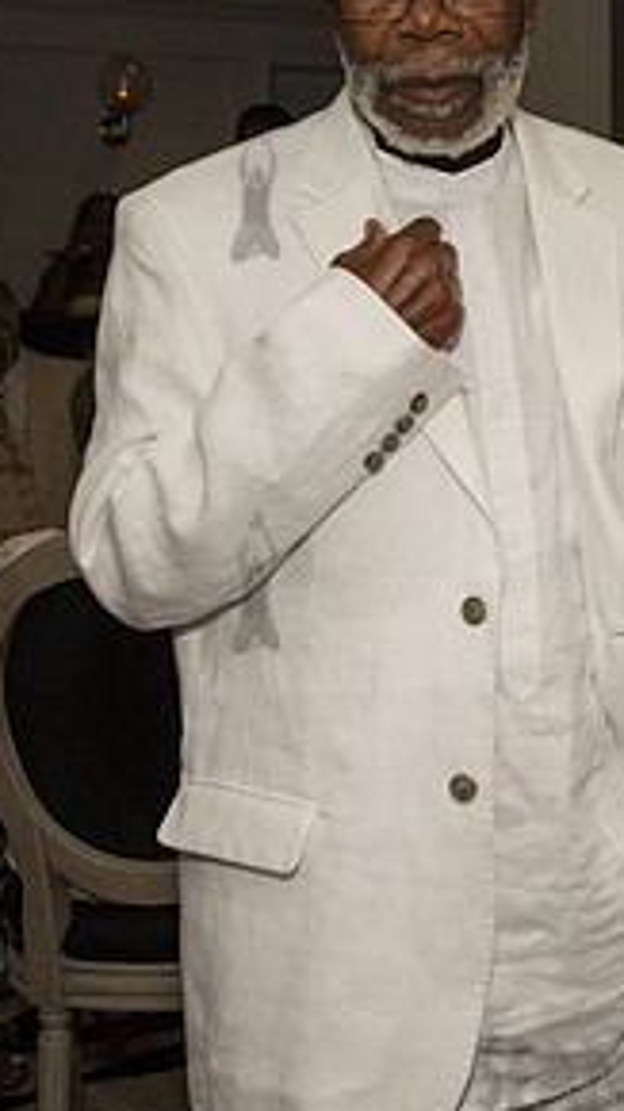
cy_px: 397
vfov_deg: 28.1
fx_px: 2207
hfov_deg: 15.6
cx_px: 694
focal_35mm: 75
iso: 1600
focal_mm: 28
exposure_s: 1/1000
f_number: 4
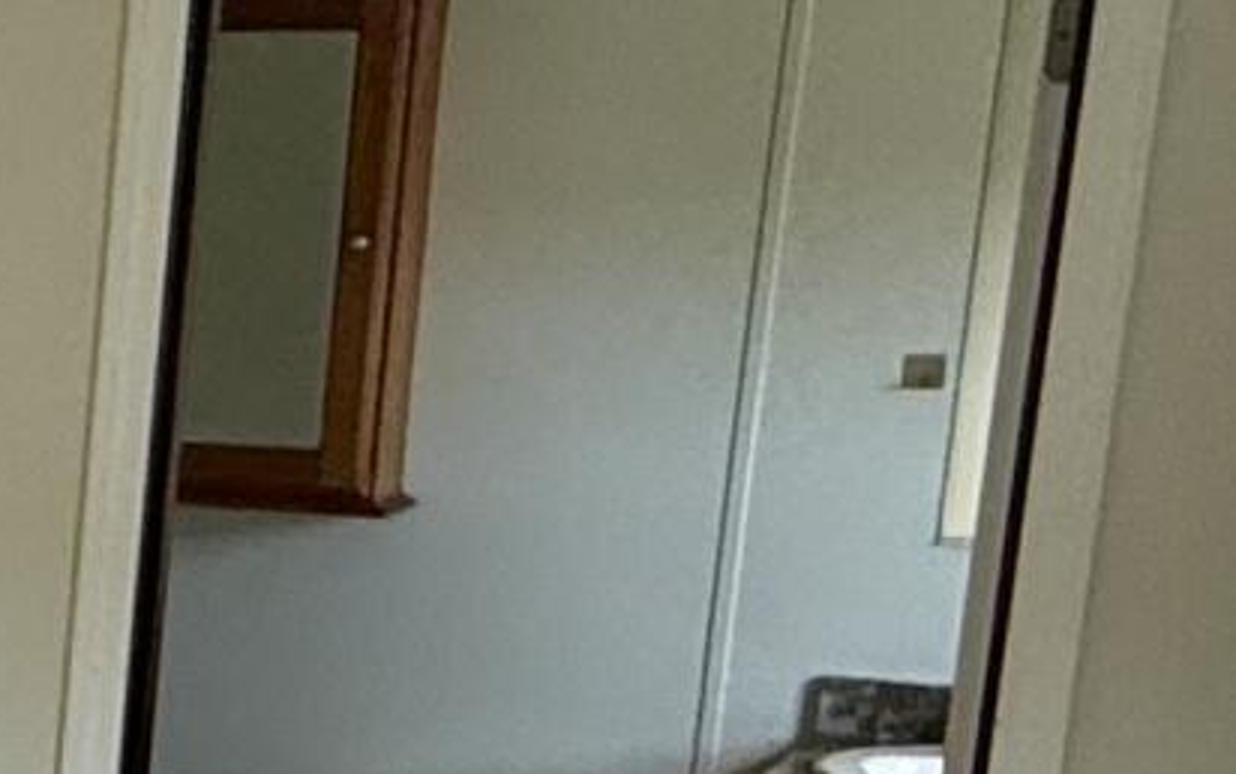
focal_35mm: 108
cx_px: -1542
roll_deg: +0.7
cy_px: 825
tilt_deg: -11.5
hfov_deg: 14.4
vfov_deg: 12.0
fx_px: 3640
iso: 200
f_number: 2.2
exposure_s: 1/99
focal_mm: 2.22
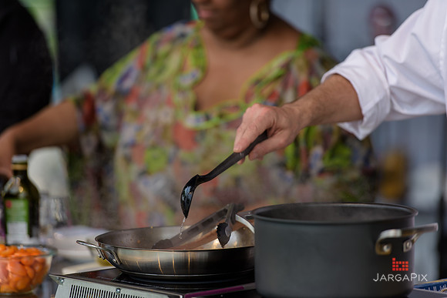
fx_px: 2422
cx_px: 224
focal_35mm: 195
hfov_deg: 10.5
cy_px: 149
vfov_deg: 7.0
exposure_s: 1/1250
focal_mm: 195
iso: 250
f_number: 3.2
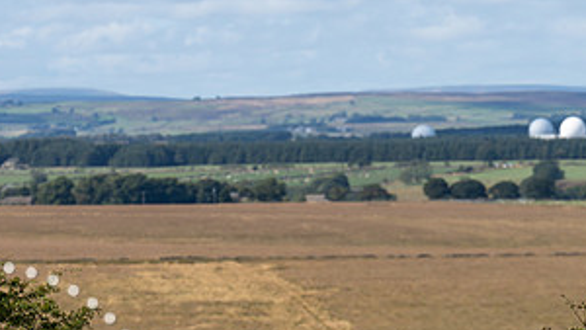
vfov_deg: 4.1
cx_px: 289
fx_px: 4570
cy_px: 345
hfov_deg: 7.3
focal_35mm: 294
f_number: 5.6
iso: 125
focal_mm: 145
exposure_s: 1/800
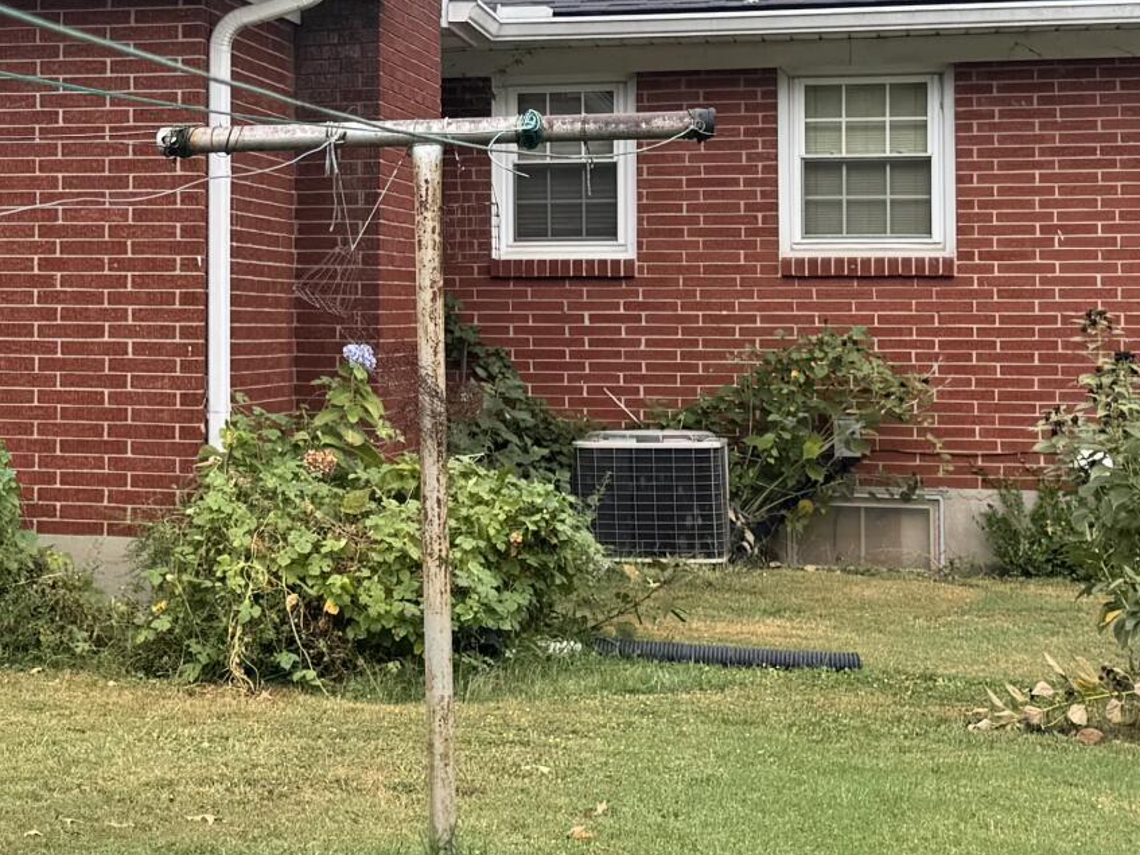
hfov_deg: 22.1
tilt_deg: +2.3
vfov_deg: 17.2
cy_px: 191
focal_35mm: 85
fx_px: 2799
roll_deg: +0.1
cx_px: -8
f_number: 1.78
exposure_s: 1/562
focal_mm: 6.76
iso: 80
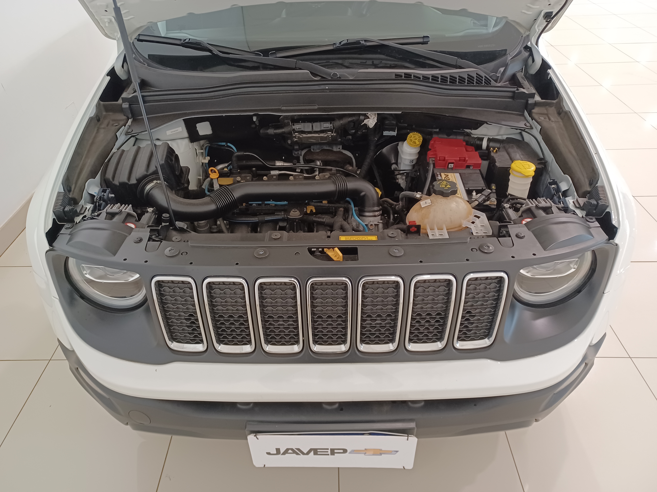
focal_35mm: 25
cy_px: 246
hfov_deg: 69.4
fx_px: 474
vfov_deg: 54.9
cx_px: 328
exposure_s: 1/24
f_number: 1.8
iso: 400
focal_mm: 4.6
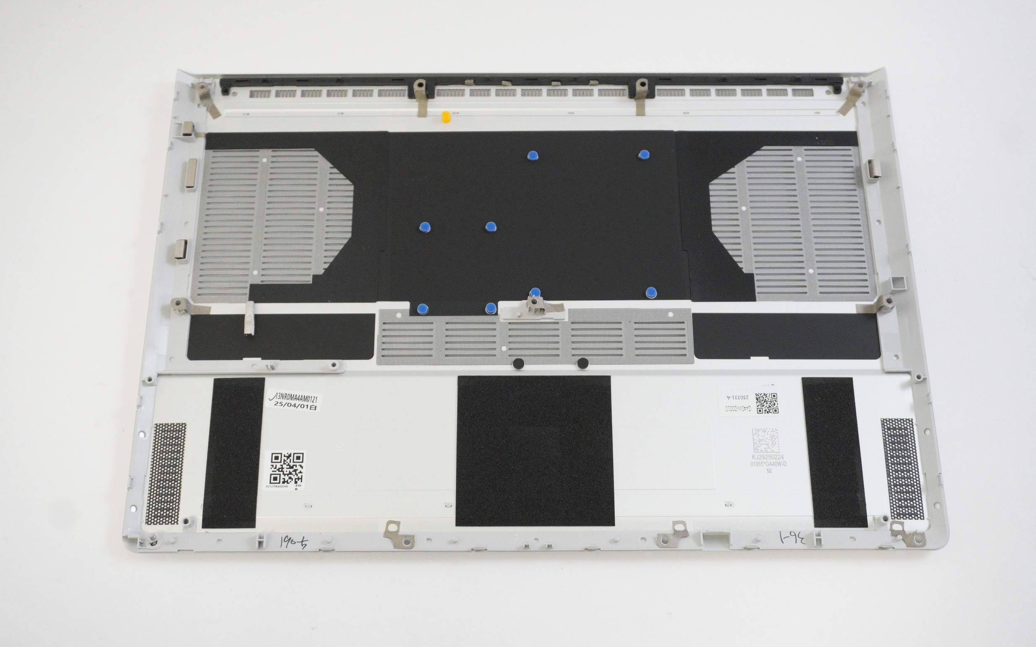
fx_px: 1172
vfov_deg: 30.9
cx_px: 520
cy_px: 314
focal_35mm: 42
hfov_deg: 47.7
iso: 4000
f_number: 5.6
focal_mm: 27
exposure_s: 1/200
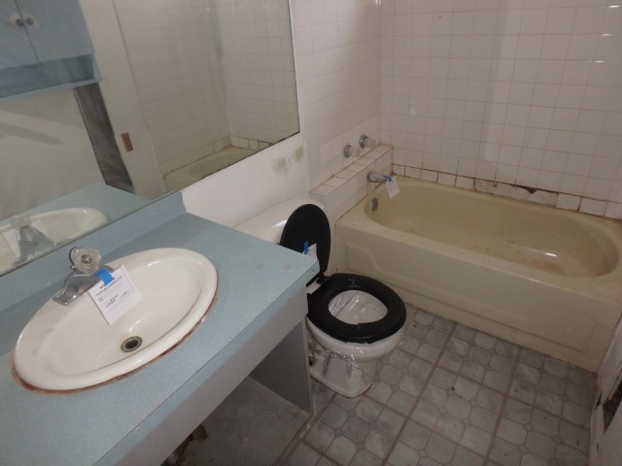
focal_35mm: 21
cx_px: 311
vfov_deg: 63.4
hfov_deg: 79.0
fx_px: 377
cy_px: 233
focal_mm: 3.7
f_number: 3.5
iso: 400
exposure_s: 1/30
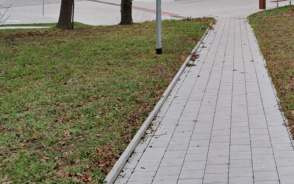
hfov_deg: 32.2
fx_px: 489
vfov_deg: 19.7
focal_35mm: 61
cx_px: 250
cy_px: -53
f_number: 1.8
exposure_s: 1/100
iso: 32
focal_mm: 4.65
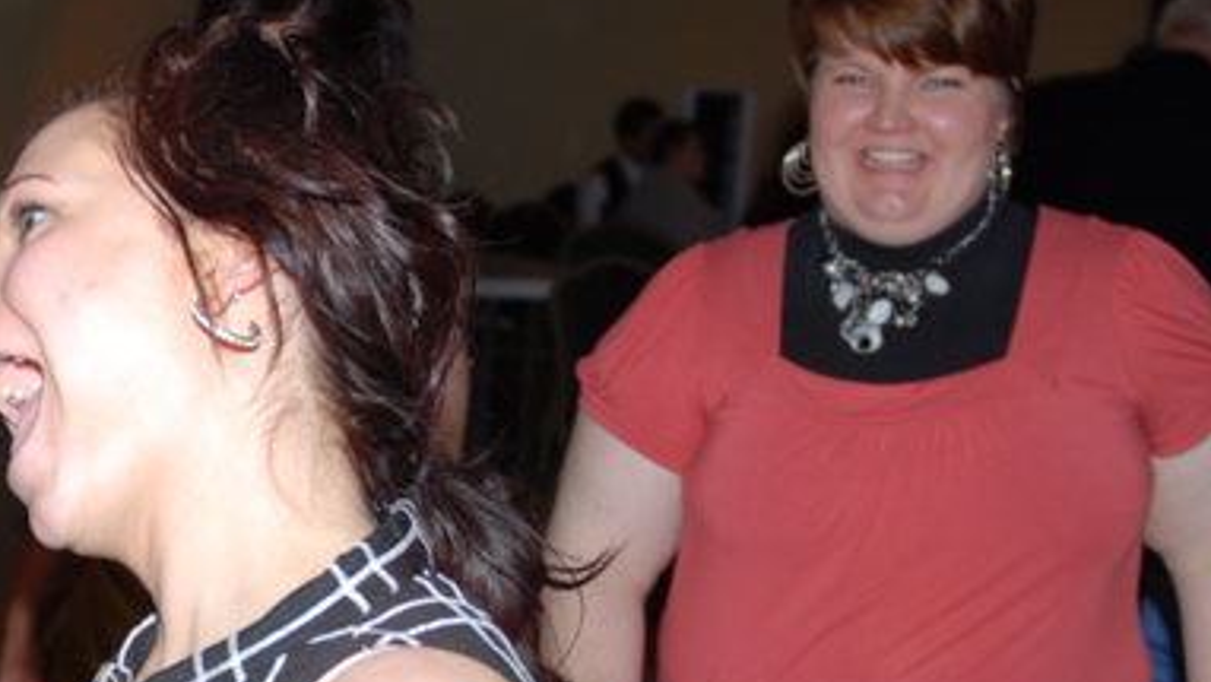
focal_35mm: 79
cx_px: -3
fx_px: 2537
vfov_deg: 15.2
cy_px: 563
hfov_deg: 25.5
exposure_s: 1/10
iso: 100
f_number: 2.8
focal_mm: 24
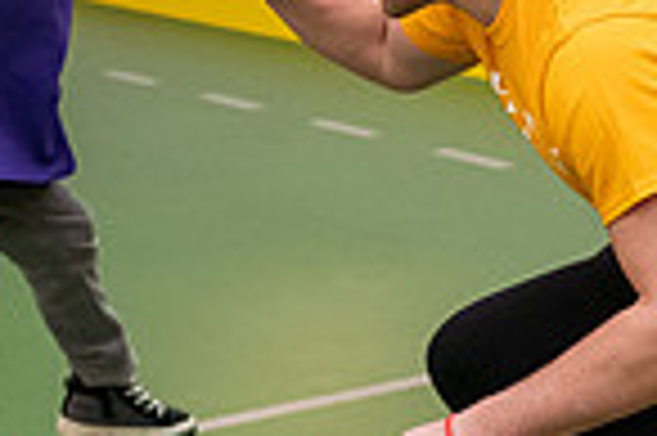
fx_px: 2898
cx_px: 558
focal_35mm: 159
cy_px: 187
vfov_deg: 8.6
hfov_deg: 12.9
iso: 3200
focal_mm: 40
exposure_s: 1/200
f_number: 3.2
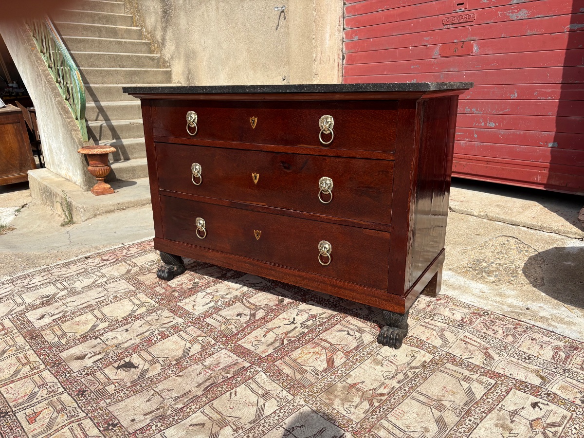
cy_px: 219
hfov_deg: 67.3
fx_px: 439
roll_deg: +1.0
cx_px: 292
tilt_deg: -17.4
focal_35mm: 26
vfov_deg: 53.1
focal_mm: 5.96
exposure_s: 1/3623
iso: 50
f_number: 1.6
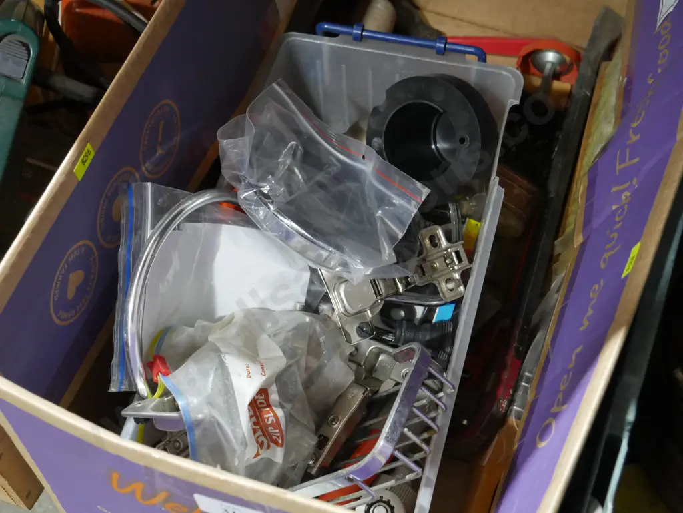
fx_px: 987
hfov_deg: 38.2
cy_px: 256
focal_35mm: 50
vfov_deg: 29.1
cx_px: 342
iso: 2500
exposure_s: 1/60
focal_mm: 25
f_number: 5.3
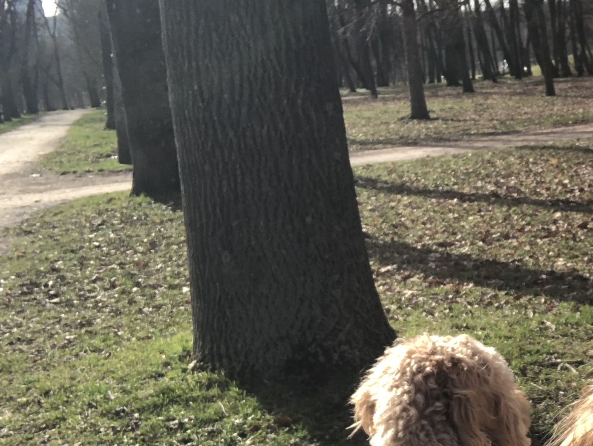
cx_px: 621
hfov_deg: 25.7
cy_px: 327
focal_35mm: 71
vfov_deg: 20.6
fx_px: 1217
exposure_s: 1/489
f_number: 2.2
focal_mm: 2.87
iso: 20
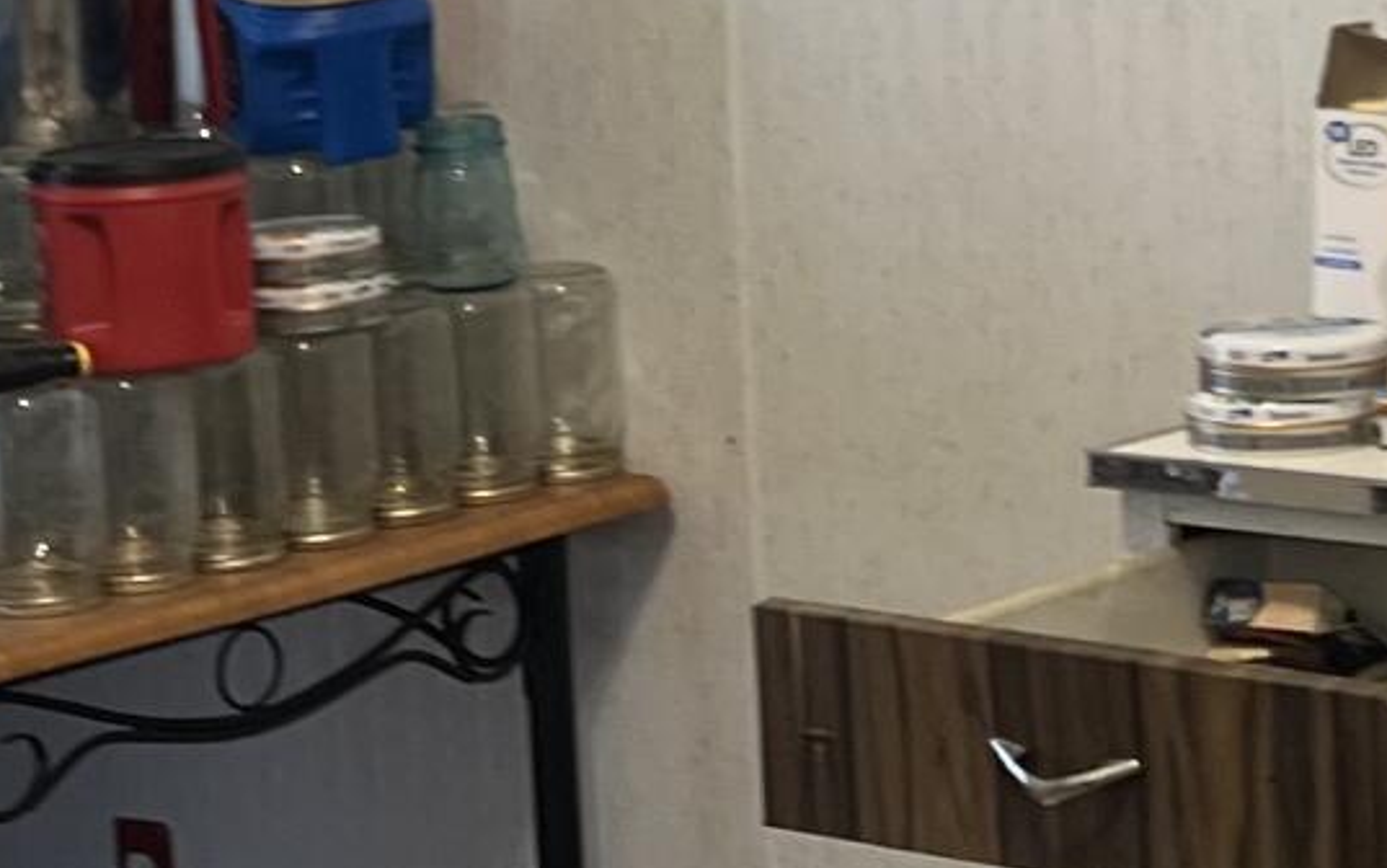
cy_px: 444
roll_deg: +4.3
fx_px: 5823
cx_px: 540
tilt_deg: -9.3
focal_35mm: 154
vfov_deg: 8.5
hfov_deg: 13.6
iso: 64
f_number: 1.5
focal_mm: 5.7
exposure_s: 1/60
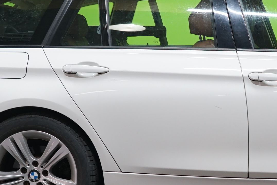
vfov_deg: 11.3
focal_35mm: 121
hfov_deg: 16.5
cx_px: 289
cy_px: 88
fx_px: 931
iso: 500
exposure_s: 1/20
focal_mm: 33
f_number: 4.5
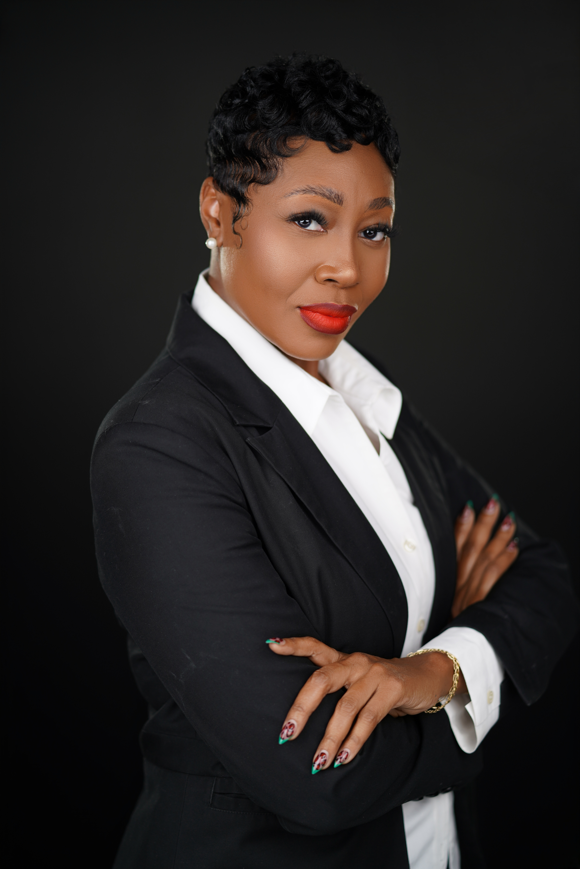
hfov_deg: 16.1
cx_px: 290
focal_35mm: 85
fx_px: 2054
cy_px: 434
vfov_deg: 23.9
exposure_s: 1/160
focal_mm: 85
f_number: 1.8
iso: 160
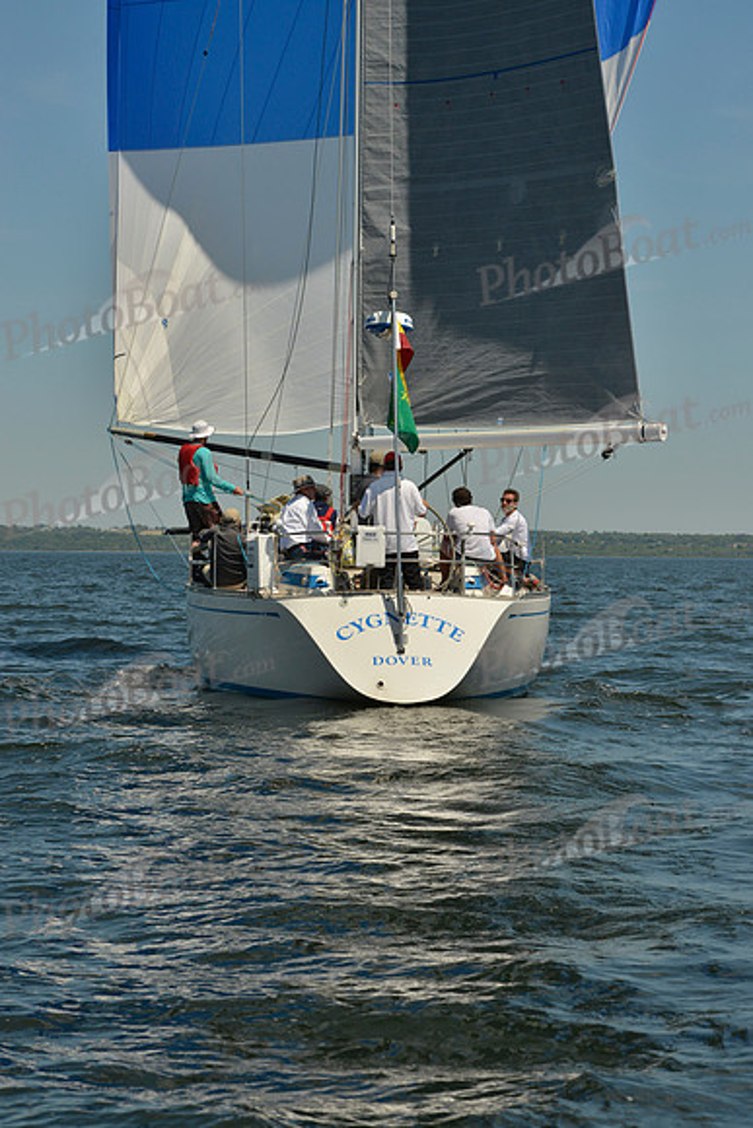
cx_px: 376
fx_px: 2979
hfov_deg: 14.4
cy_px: 564
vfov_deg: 21.5
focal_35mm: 95
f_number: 10
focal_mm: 95
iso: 280
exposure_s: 1/1600
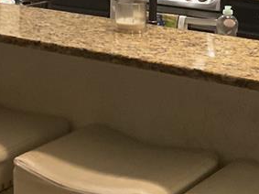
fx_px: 785
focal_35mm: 105
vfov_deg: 13.7
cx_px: 128
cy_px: -39
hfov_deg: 18.7
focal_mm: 3
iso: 250
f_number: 1.8
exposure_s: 1/60
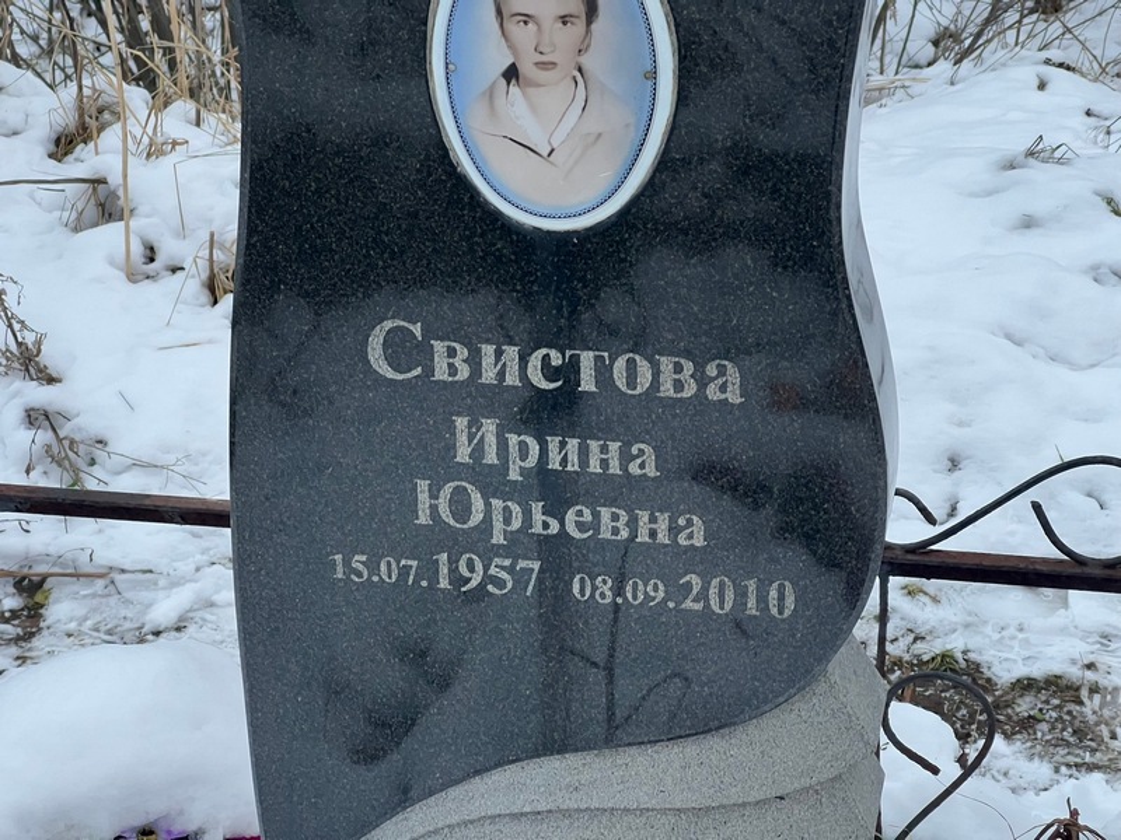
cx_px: 560
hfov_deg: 25.3
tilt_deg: -23.6
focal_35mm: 77
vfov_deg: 19.1
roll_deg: +0.9
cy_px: 420
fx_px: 2494
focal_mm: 9
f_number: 2.8
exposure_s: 1/99
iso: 160
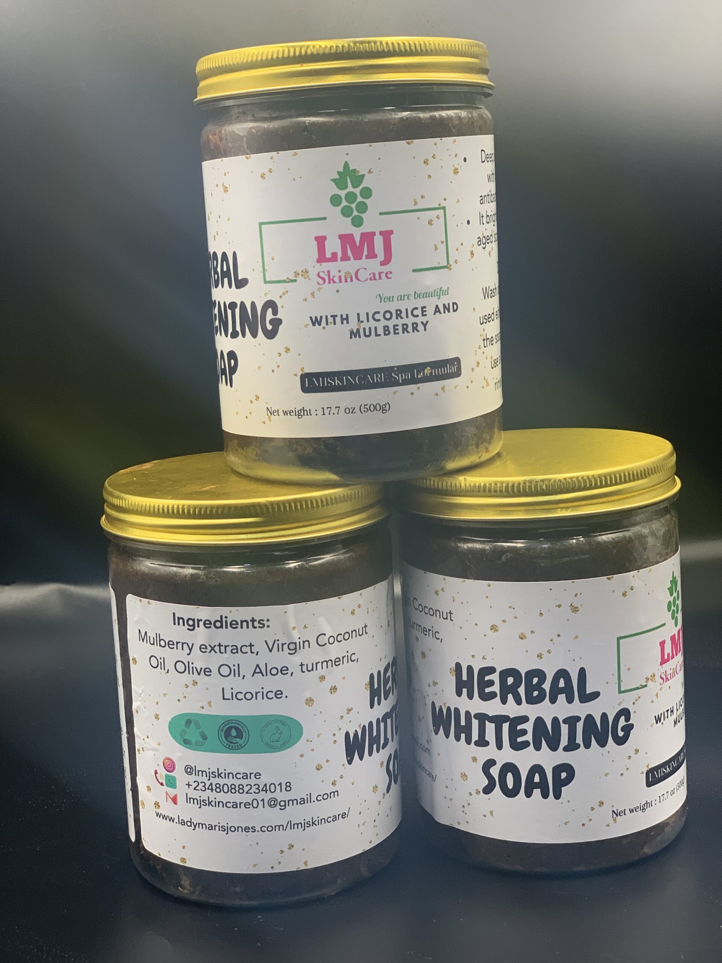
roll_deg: +2.4
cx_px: 361
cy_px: 482
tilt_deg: -12.7
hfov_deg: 28.0
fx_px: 1446
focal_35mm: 52
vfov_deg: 36.8
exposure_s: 1/120
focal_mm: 6
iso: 100
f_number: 2.4
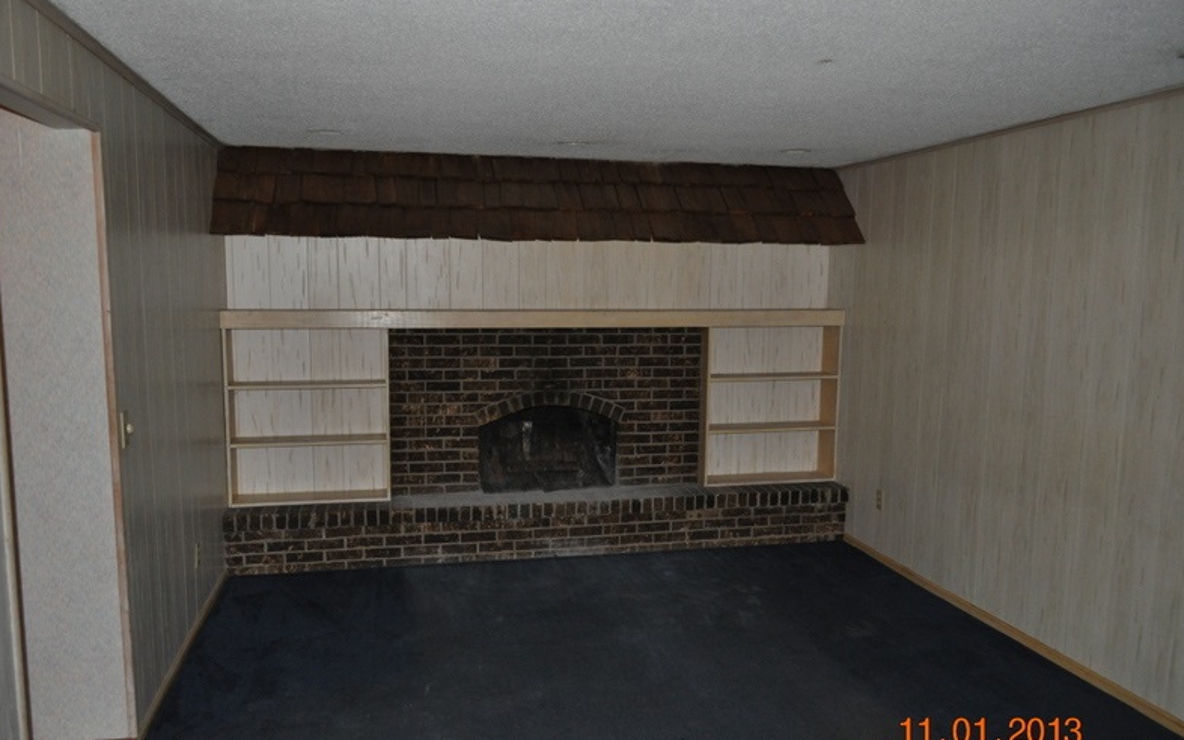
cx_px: 594
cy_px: 392
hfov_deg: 66.5
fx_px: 903
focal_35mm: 28
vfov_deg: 44.5
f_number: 3.5
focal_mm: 18
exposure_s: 1/60
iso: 800
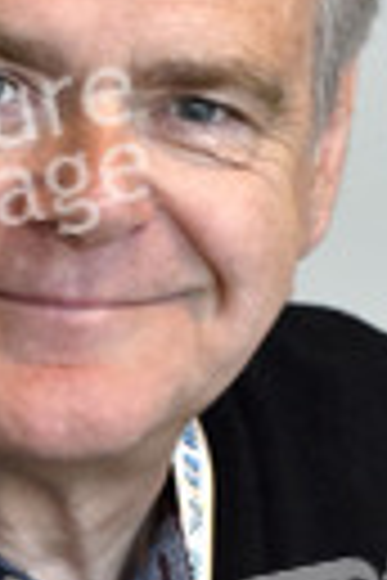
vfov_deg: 3.2
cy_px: 400
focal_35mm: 651
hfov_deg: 2.1
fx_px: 10497
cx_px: 50
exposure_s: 1/100
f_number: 5.6
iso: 1600
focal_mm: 210
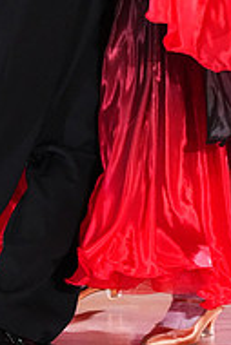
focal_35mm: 443
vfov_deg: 4.6
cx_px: 97
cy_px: -98
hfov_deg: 3.1
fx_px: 4256
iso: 8000
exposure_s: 1/400
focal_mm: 145
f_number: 5
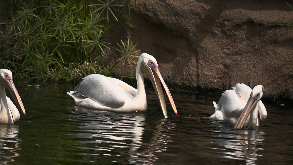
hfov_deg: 4.4
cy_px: 99
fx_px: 3776
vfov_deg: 2.5
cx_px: 119
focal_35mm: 486
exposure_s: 1/1000
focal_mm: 250
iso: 400
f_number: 6.3
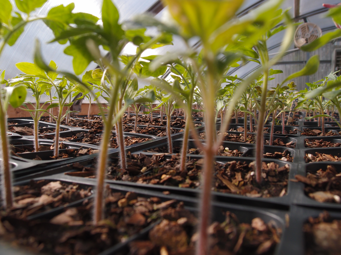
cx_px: 170
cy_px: 128
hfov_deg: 63.4
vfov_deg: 49.7
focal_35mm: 28
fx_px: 276
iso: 100
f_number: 3.5
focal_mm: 6
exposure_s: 1/500
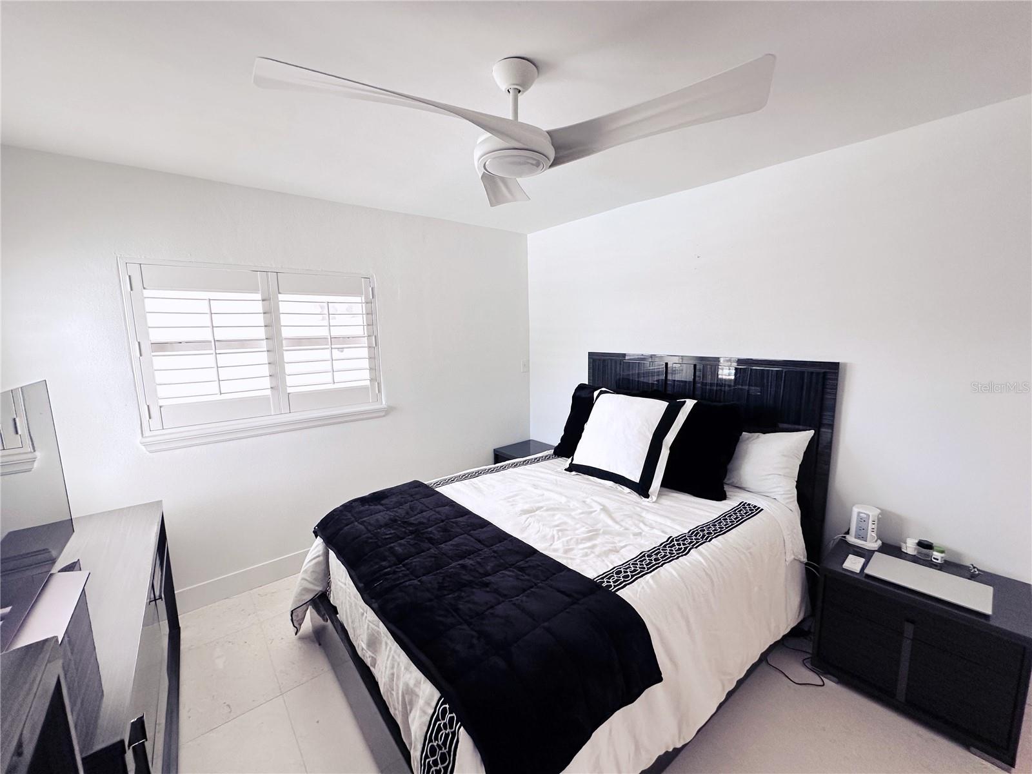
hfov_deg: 102.1
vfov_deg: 85.7
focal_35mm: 14
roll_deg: +0.5
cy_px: 387
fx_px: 417
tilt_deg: -8.5
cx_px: 516
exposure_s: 1/120
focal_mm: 2.22
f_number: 2.2
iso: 160
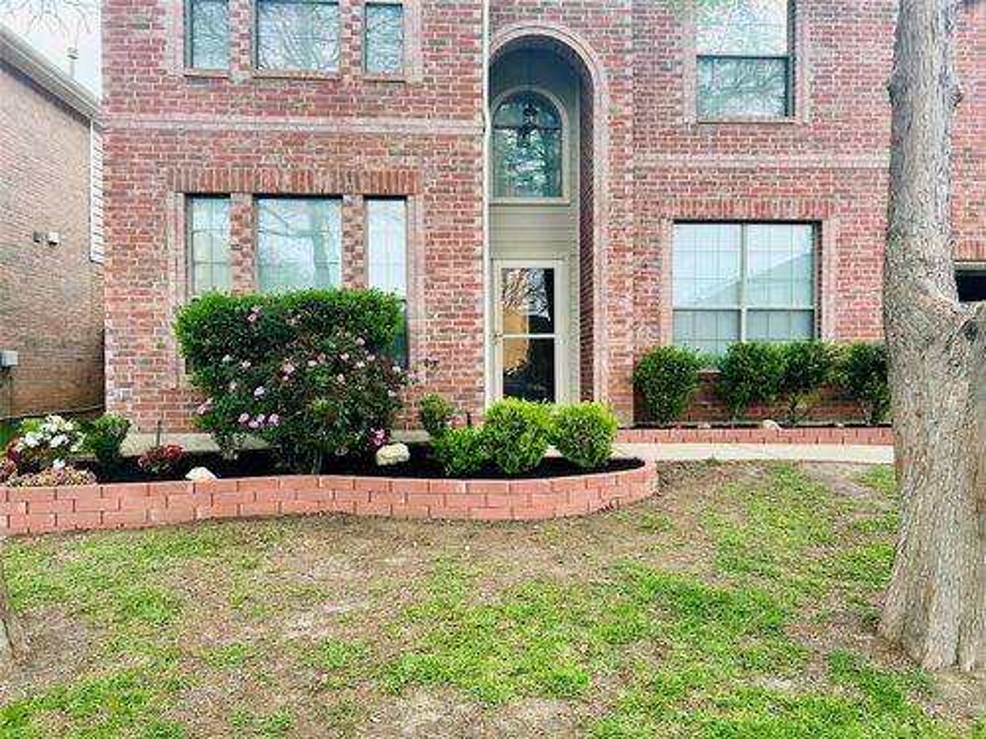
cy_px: 370
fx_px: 741
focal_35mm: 26
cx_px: 493
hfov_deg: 67.3
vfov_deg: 53.1
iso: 500
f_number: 1.5
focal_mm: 5.7
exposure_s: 1/43
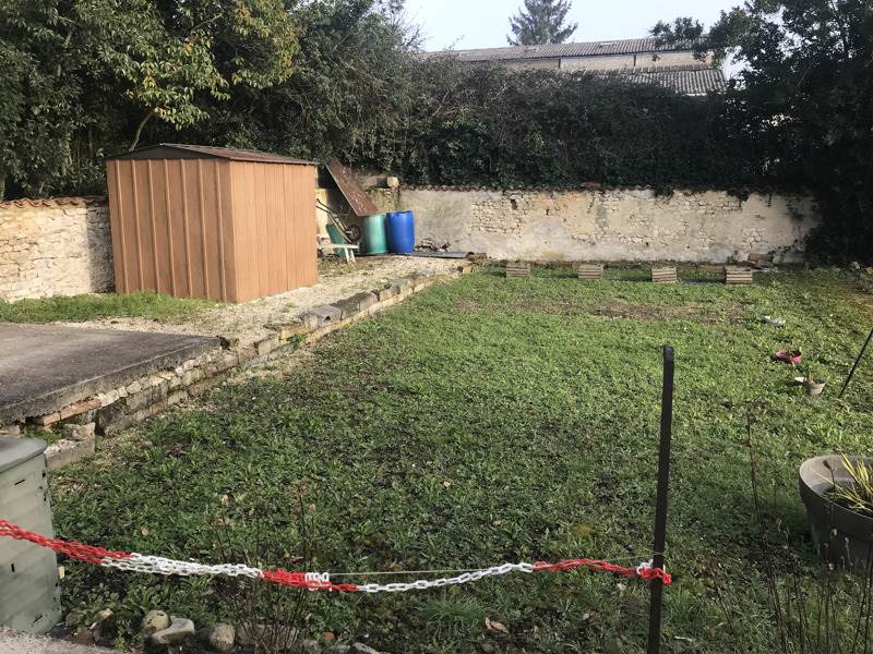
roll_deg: +1.2
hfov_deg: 63.4
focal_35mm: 28
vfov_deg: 49.7
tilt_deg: -11.9
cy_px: 327
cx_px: 436
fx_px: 706
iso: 20
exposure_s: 1/541
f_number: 1.8
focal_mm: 3.99
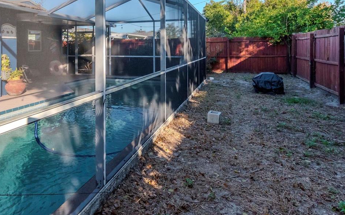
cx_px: 132
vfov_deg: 45.3
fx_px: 244
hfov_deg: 69.4
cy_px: 45
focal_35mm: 26
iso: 500
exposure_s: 1/640
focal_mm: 10
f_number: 7.1
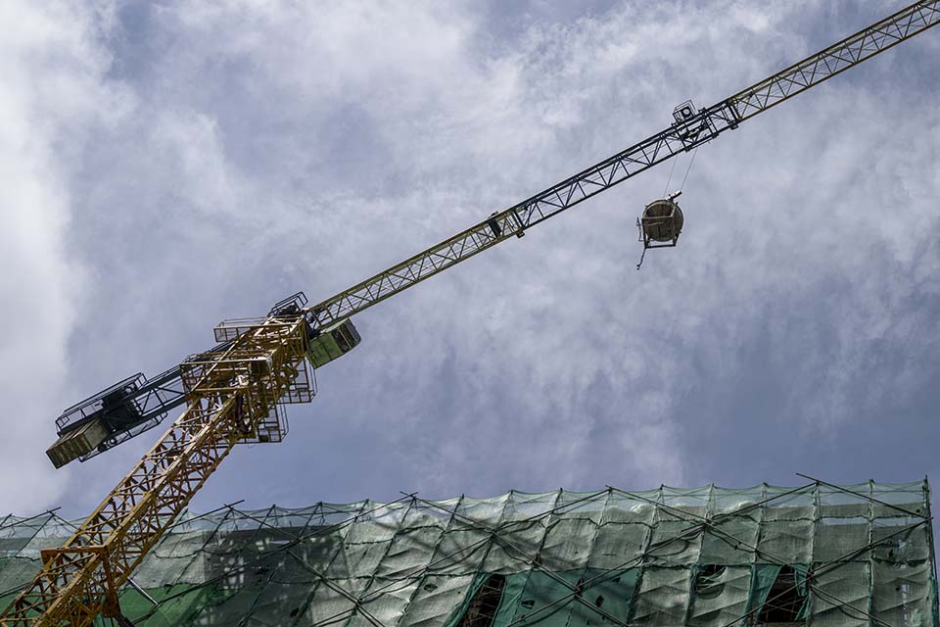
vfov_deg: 19.5
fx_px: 1828
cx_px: 470
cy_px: 314
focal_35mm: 70
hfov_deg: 28.8
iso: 72
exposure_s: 1/1250
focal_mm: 70
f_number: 6.3
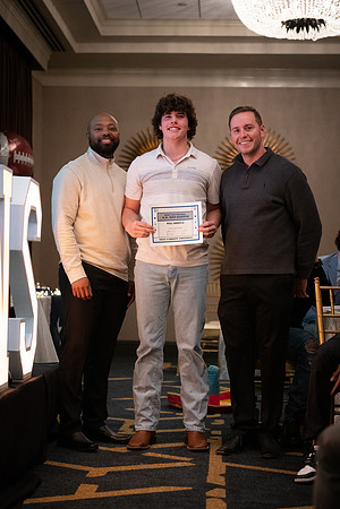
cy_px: 254
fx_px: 992
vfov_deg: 28.8
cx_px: 170
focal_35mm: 70
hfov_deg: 19.5
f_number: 2.8
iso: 8000
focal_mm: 70
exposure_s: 1/320
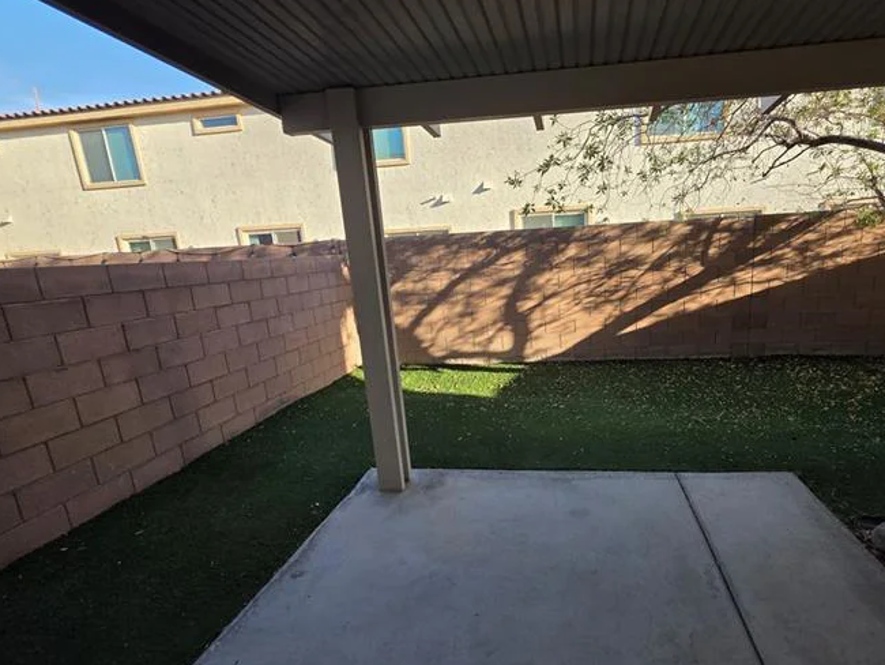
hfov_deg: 93.7
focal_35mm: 16
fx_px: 409
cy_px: 349
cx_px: 515
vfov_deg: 78.1
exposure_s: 1/542
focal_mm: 2.2
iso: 40
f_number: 1.9
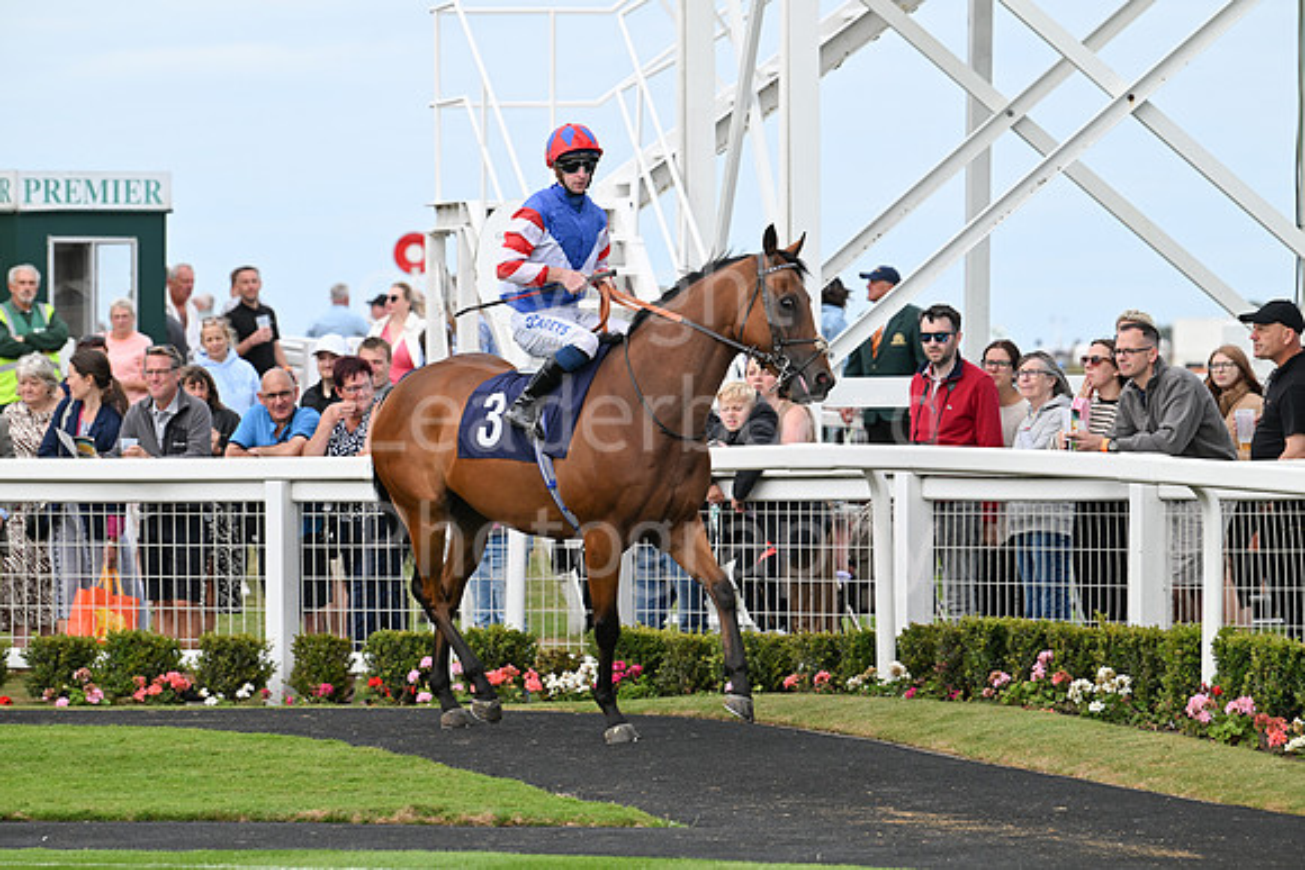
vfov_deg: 6.9
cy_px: 435
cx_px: 652
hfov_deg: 10.3
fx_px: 7251
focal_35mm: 200
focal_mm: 200
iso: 500
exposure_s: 1/1250
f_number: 5.6
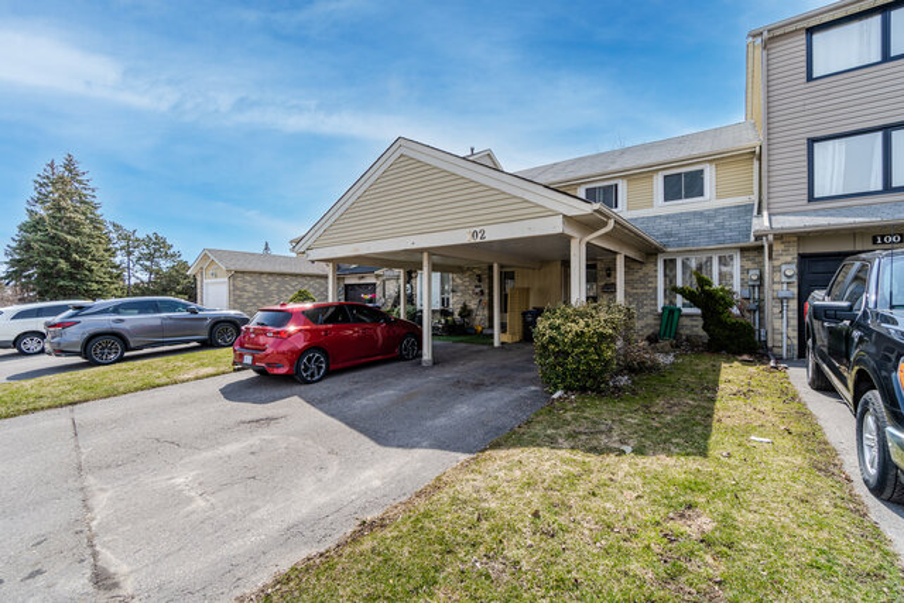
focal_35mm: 15
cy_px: 302
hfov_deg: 100.4
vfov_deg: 77.4
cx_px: 452
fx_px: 377
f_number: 7.1
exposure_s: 1/200
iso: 80
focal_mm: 10
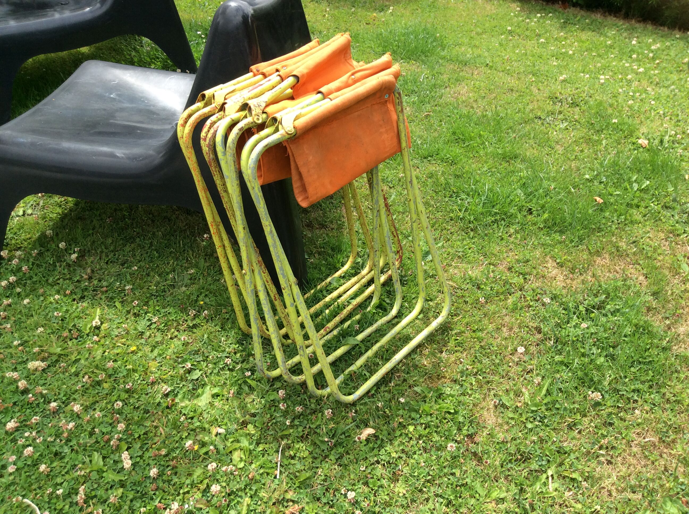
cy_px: 257
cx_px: 344
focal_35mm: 32
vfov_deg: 44.1
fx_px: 636
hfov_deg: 56.9
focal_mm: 3.3
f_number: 2.4
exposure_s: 1/457
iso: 32
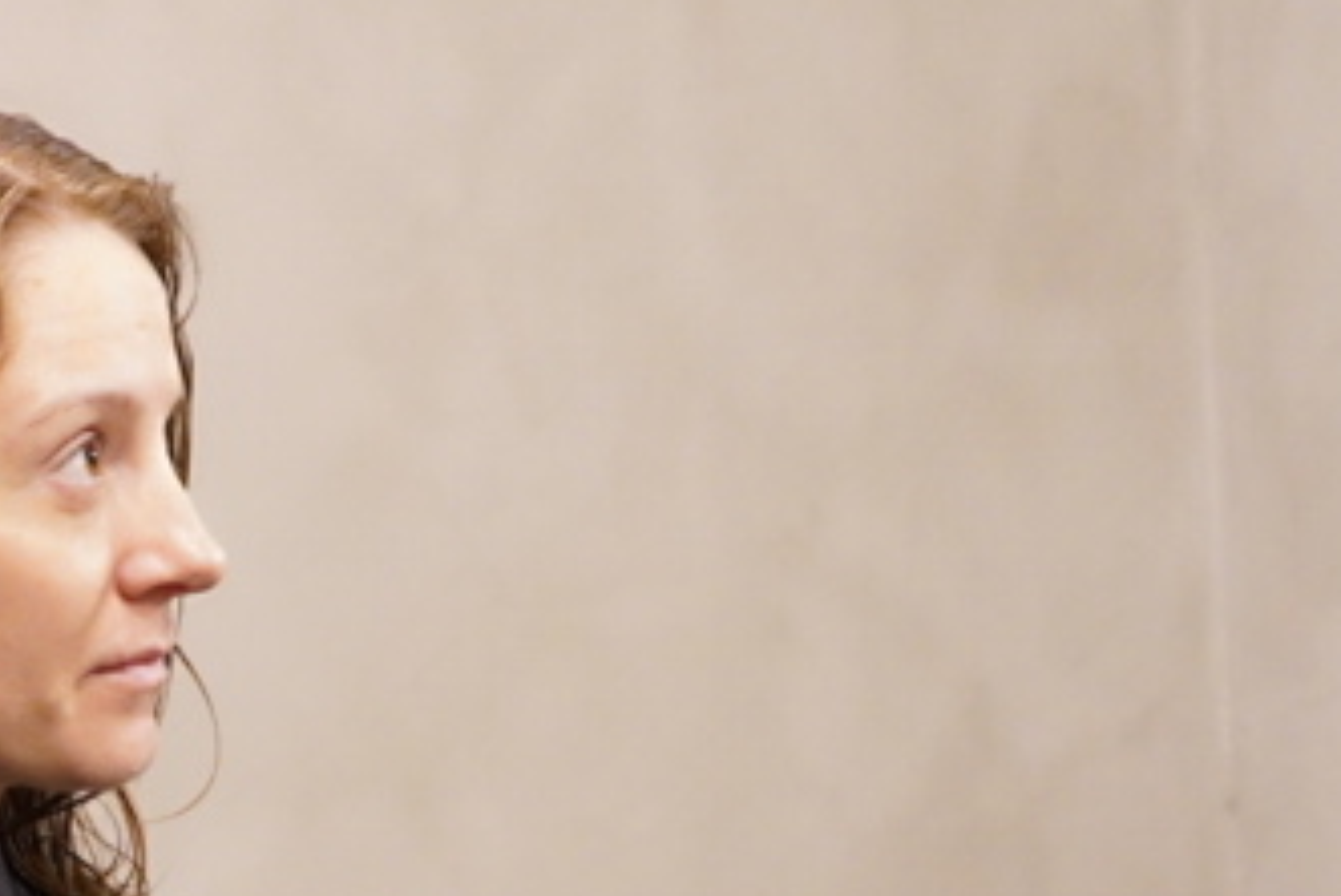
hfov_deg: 11.5
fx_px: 6524
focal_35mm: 175
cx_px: -230
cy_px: 969
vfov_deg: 7.8
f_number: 2.8
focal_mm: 24
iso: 1000
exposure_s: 1/100
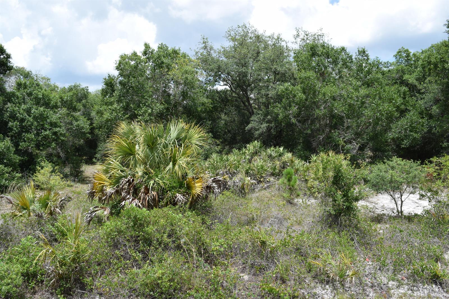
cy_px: 150
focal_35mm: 27
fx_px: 337
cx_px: 224
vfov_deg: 47.9
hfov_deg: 67.4
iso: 200
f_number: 9.5
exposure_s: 1/350
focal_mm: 18
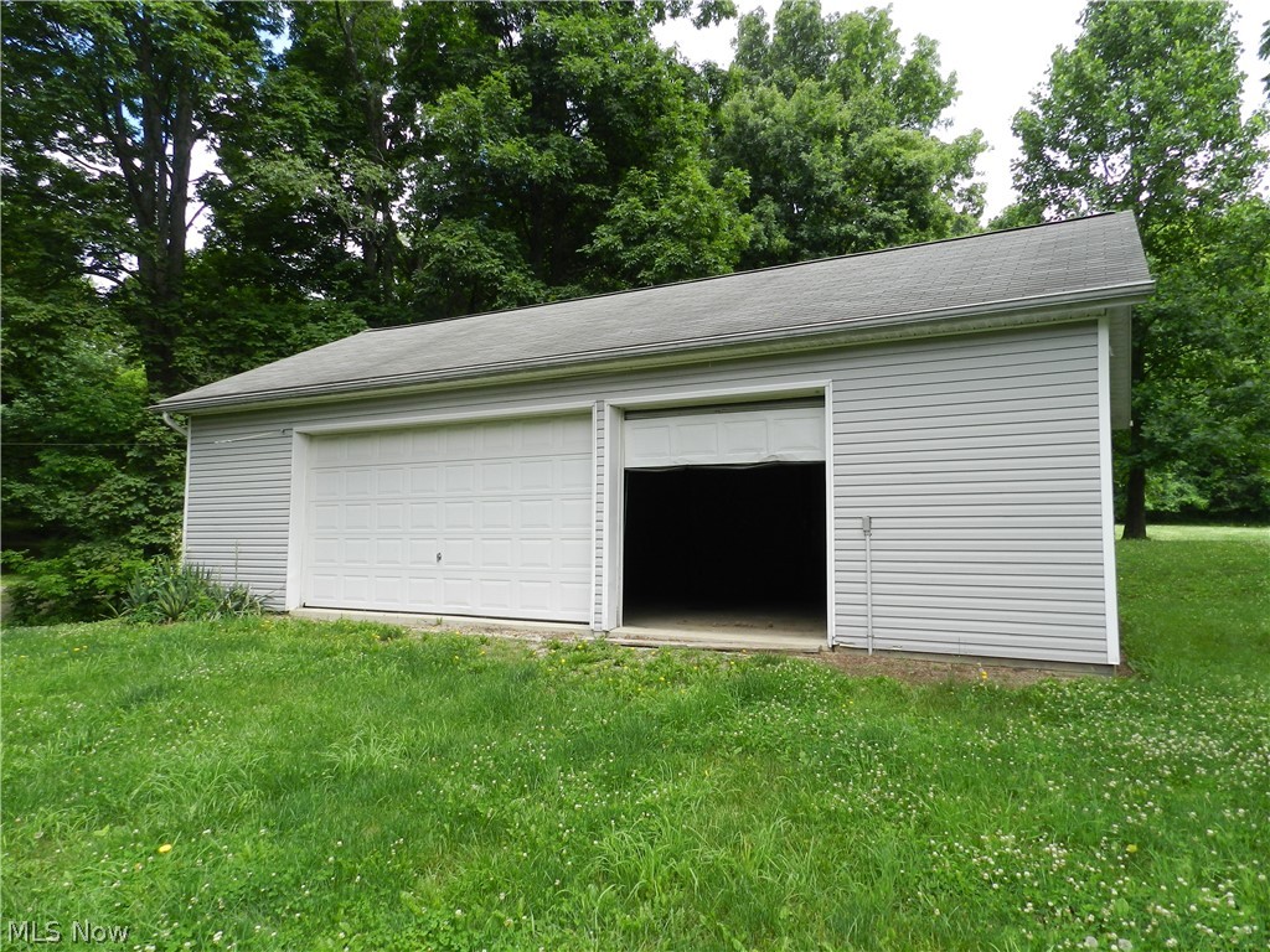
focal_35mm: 23
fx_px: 844
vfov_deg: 58.9
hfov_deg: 73.9
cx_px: 635
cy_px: 476
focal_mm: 4
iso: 160
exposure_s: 1/500
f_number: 3.4
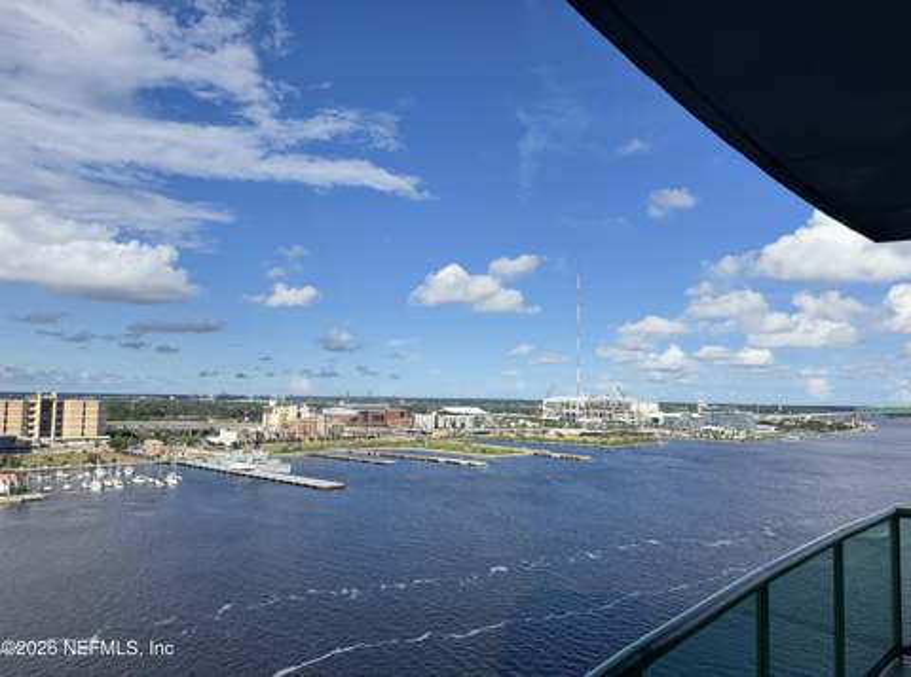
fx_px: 630
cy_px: 338
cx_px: 456
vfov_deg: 56.6
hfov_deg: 71.8
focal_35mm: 24
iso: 80
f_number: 1.78
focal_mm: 6.76
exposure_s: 1/9009
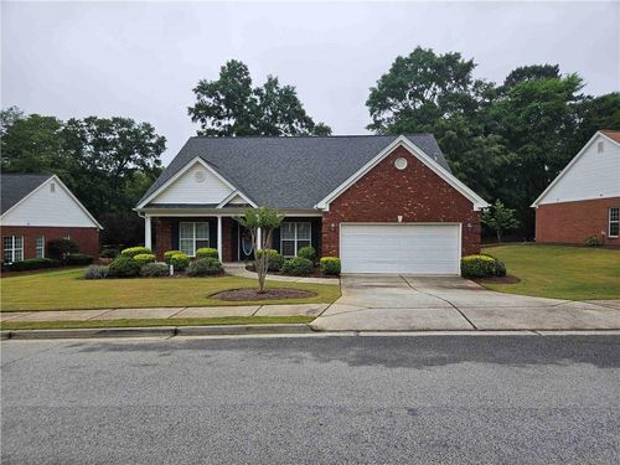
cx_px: 310
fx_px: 412
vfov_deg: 58.9
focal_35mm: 23
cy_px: 232
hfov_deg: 73.9
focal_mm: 5.4
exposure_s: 1/738
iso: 25
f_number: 1.8
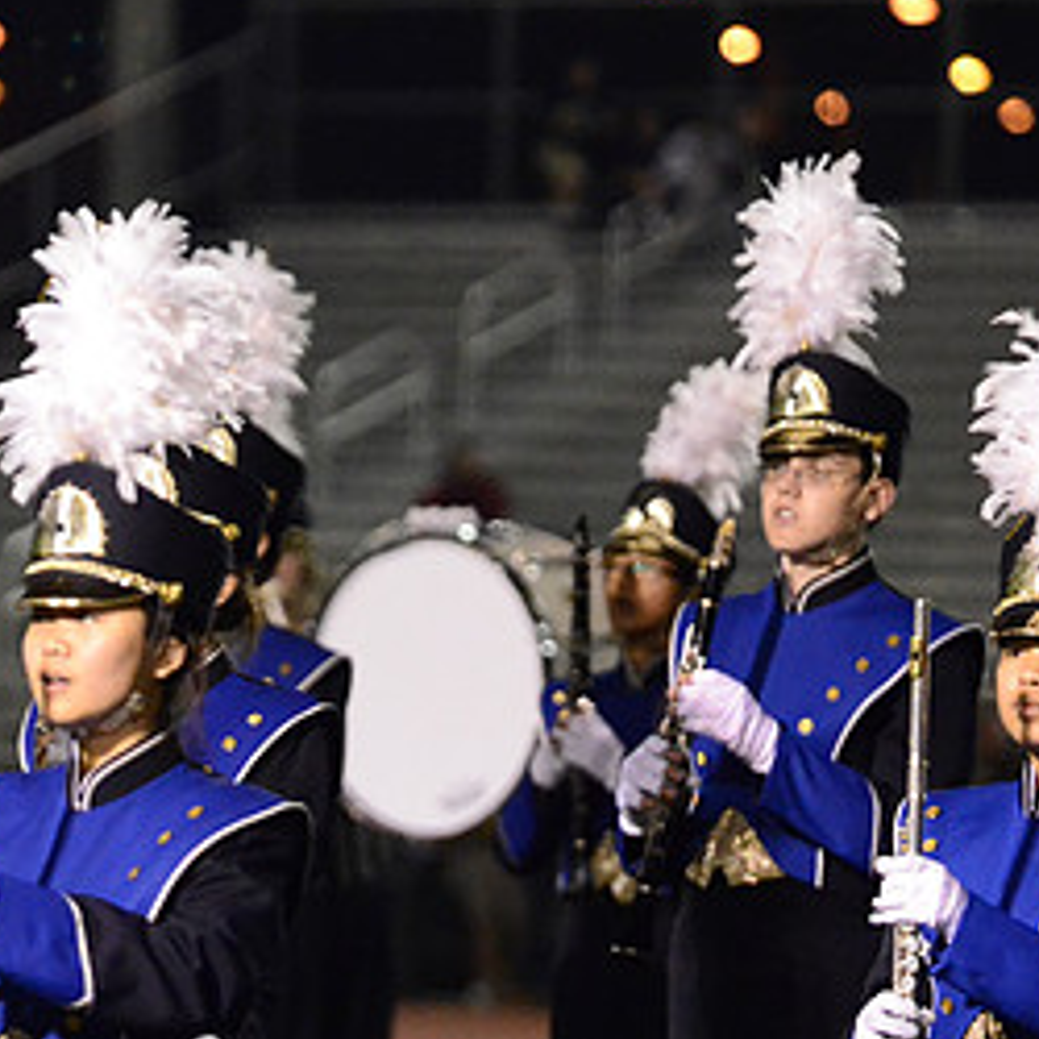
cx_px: 12
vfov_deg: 3.0
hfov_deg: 3.0
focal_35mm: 591
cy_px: 673
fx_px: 20069
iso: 6400
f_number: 3.2
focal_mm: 200
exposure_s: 1/640
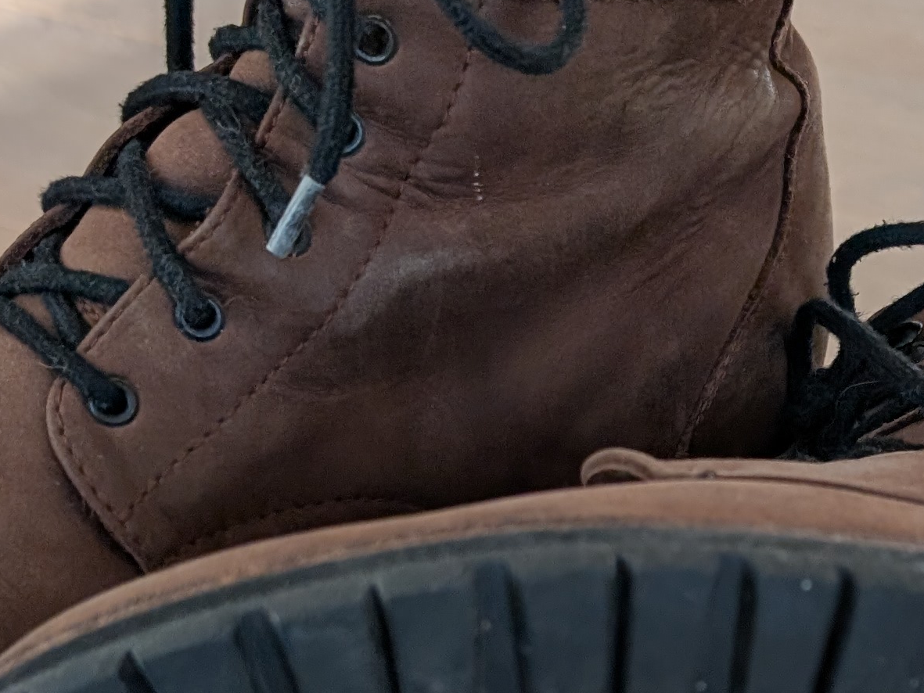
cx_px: 710
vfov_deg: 17.5
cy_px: 653
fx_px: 2216
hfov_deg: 23.3
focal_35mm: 83
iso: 20
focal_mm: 6.9
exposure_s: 1/146
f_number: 1.68
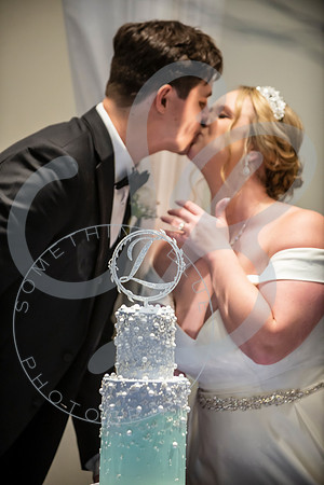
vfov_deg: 10.3
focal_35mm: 200
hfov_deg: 6.9
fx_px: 2700
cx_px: 162
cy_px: 242
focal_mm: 200
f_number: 2.8
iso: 1600
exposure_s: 1/200
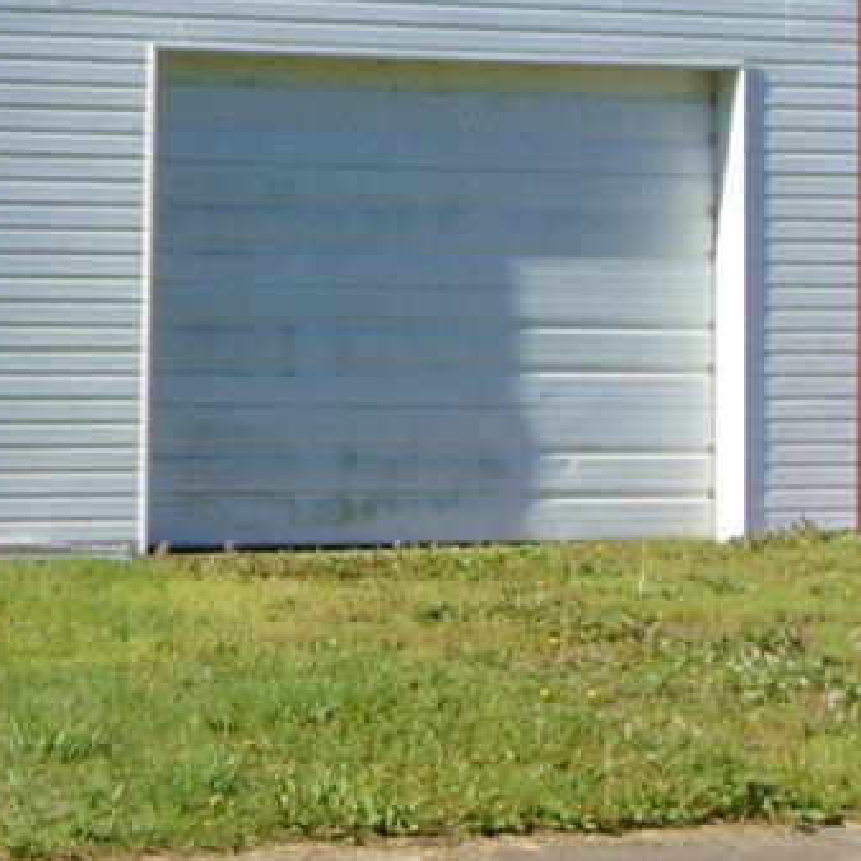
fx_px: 3771
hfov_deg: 12.7
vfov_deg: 13.0
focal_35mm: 134
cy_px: 194
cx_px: -153
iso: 80
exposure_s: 1/800
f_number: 3.5
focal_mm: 9
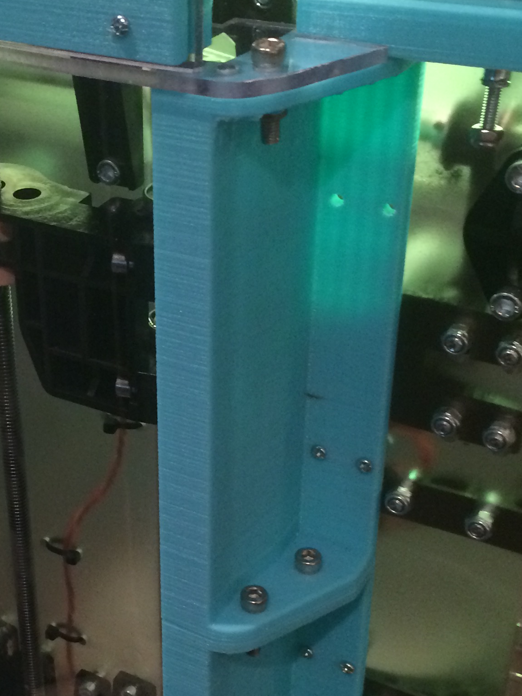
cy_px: 419
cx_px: 61
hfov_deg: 23.1
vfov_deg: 31.1
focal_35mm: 62
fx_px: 1247
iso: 250
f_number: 2.2
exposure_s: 1/20
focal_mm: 4.15
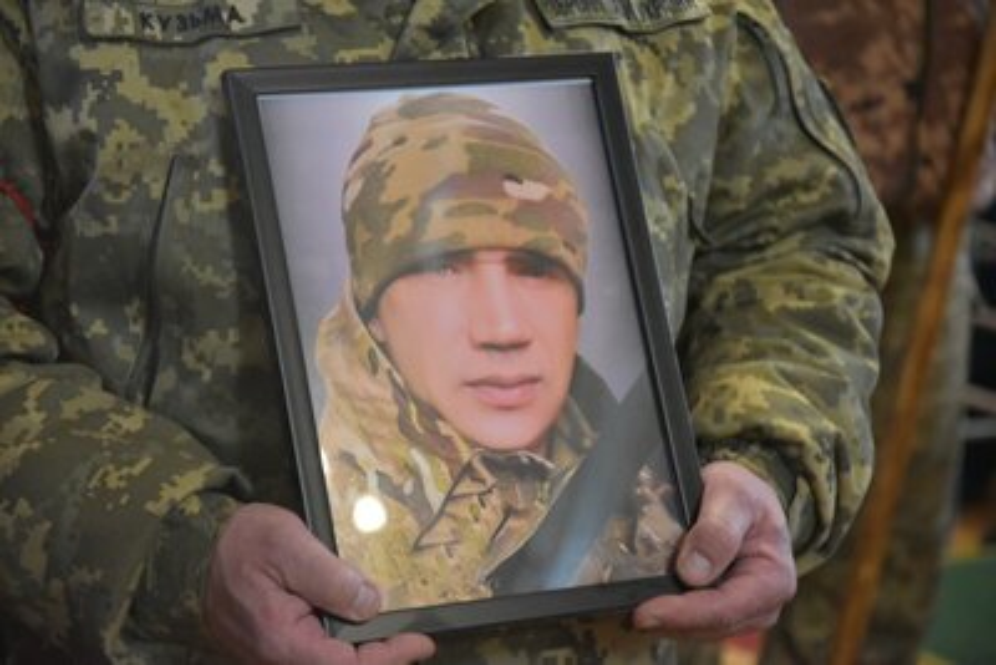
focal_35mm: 98
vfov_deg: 14.0
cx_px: 498
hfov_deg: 20.9
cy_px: 332
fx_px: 2698
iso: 5600
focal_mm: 65
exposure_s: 1/60
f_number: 4
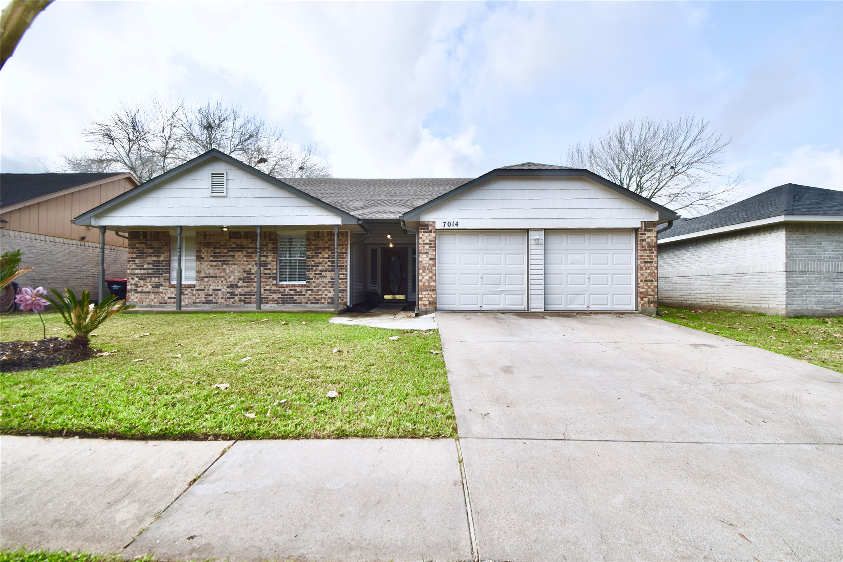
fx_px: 351
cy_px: 281
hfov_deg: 100.4
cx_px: 422
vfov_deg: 77.3
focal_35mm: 15
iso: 100
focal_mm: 10
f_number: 10
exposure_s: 1/200
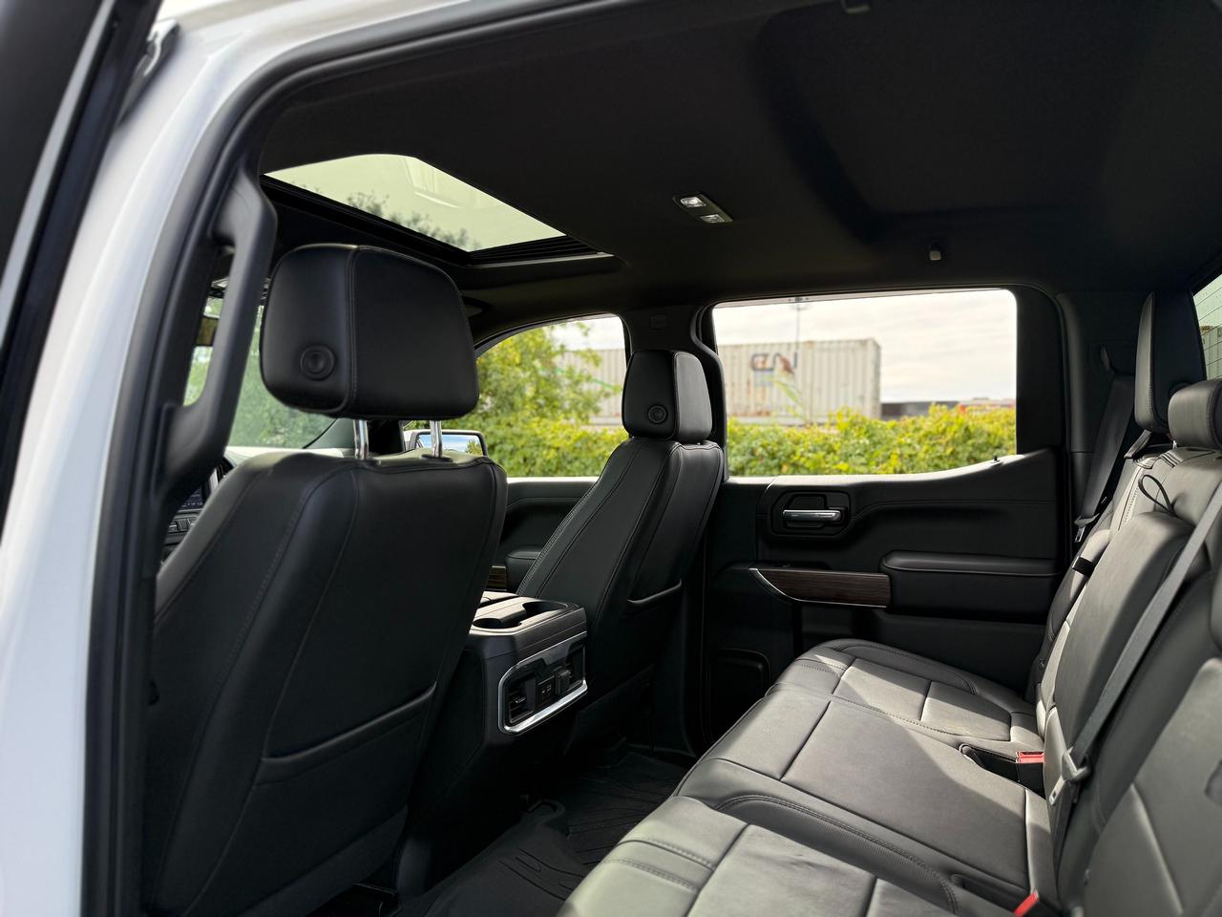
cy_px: 458
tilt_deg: +0.5
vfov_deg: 56.8
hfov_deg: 71.6
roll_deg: -1.2
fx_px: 847
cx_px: 611
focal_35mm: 24
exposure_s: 1/1060
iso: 80
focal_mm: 6.76
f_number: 1.78
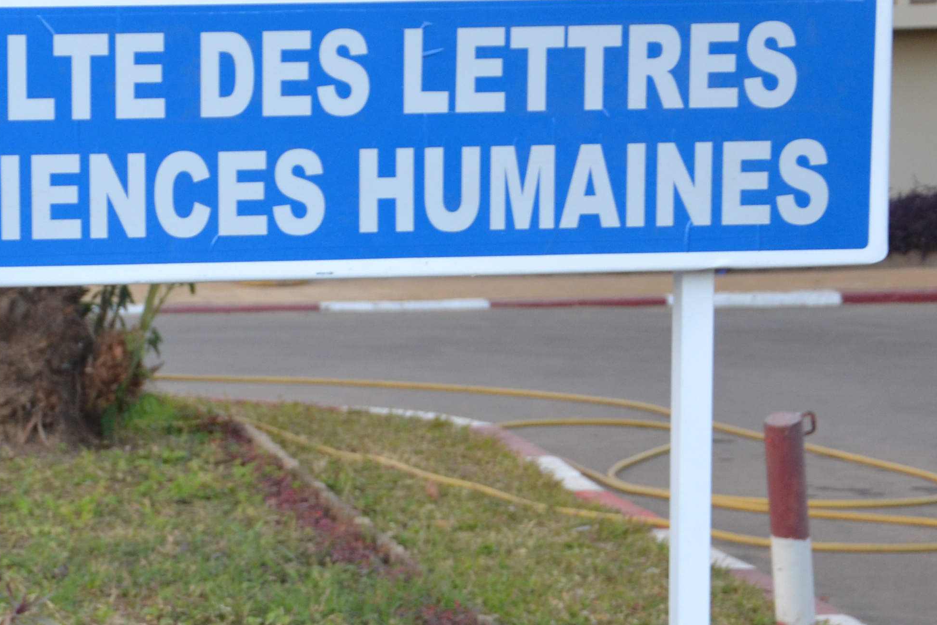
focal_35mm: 159
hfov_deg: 12.7
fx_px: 4143
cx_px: -45
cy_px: 558
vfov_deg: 8.6
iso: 400
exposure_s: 1/40
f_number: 4.8
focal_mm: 45
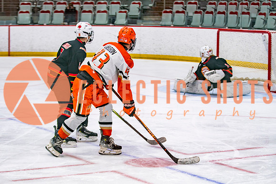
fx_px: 847
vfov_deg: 12.4
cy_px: 124
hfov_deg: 18.5
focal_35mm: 110
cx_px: 136
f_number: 2.8
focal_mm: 70
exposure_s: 1/640
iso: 640
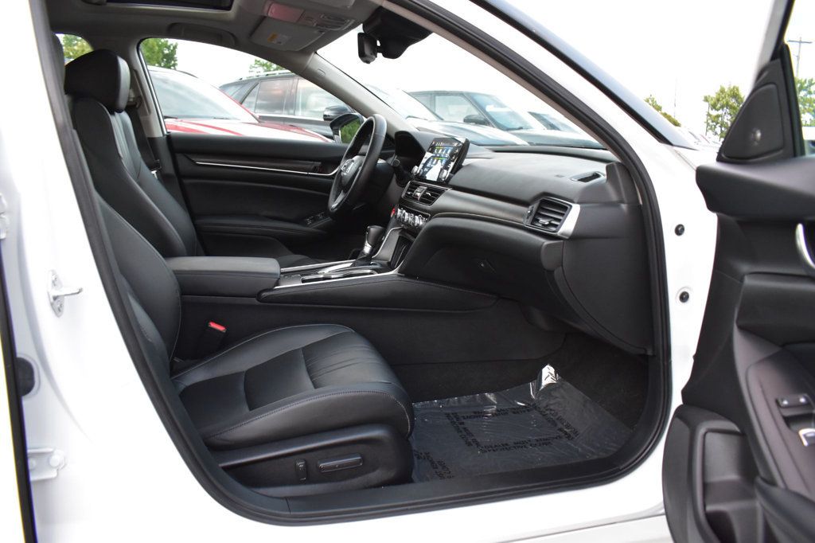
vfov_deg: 47.9
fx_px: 611
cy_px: 272
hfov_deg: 67.4
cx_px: 408
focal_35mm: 27
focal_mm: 18
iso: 1400
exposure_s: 1/15
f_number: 6.3
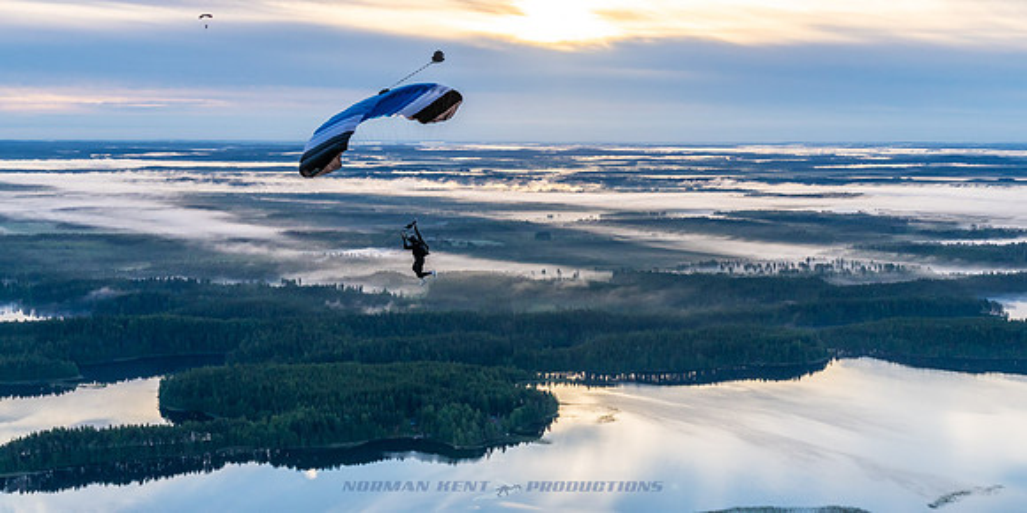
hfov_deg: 41.1
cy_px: 223
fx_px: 1369
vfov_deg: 21.2
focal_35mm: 52
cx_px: 510
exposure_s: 1/2000
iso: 1000
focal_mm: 46
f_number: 5.6
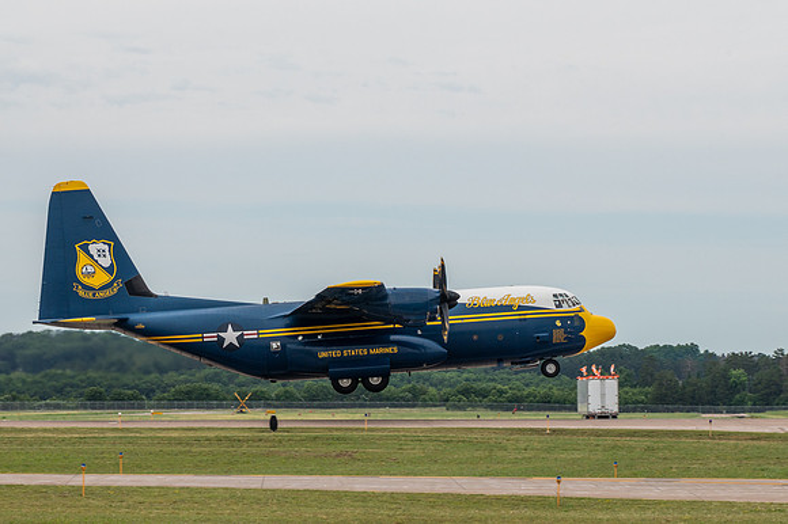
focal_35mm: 210
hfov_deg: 9.8
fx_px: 4586
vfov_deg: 6.5
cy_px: 292
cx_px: 410
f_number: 14
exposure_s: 1/500
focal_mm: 150
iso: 250
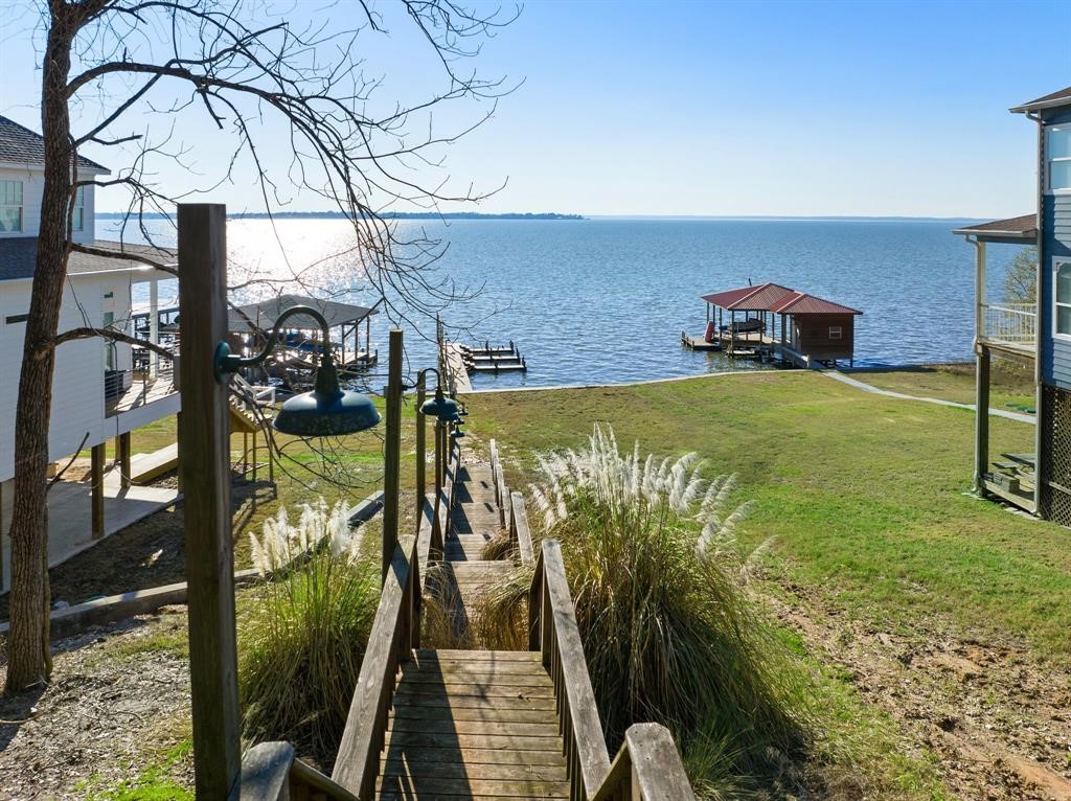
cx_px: 536
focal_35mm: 24
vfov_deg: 56.7
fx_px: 742
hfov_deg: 71.6
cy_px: 400
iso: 220
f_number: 2.8
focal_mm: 12.29
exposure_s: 1/3200
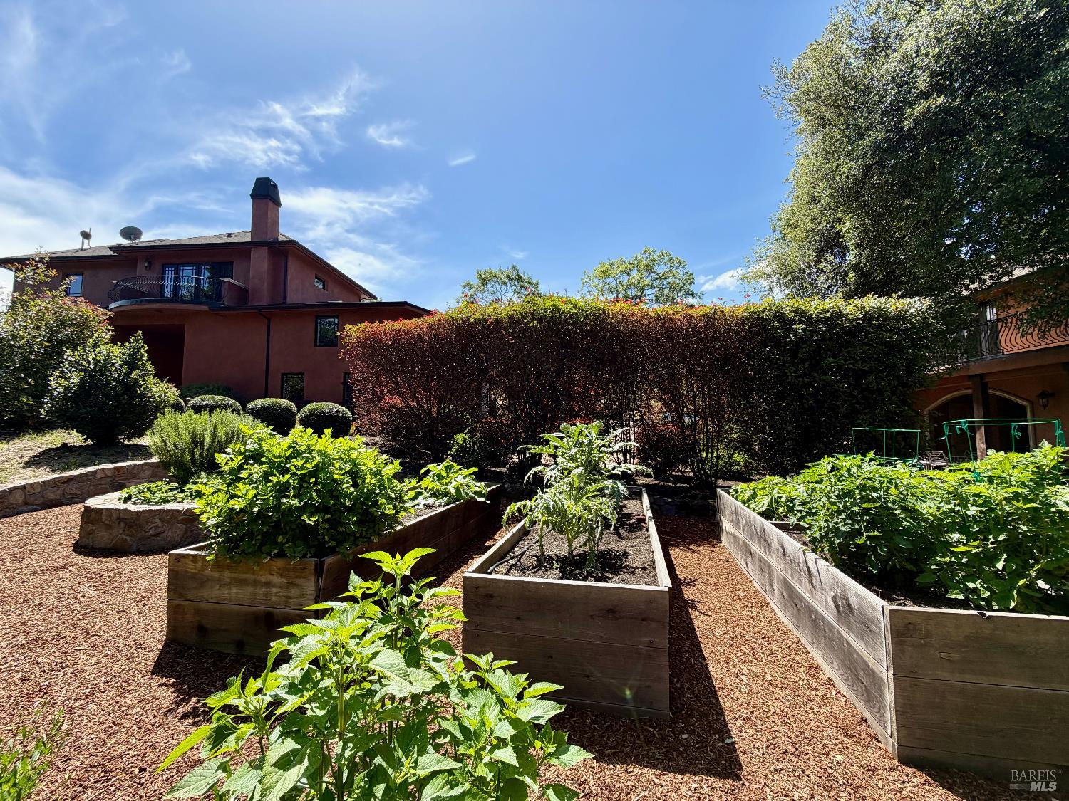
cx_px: 534
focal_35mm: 14
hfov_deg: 102.1
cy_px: 400
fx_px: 432
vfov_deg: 85.7
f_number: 2.2
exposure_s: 1/770
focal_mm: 2.22
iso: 32
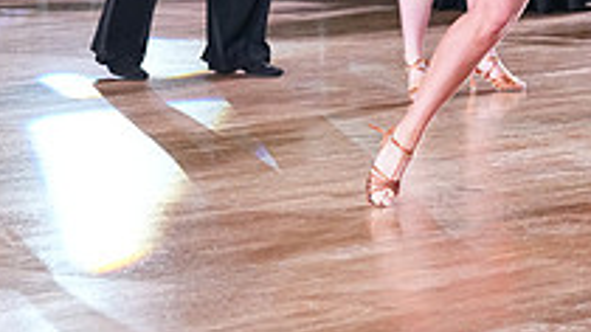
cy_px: -173
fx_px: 3447
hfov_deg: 9.7
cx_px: 577
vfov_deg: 5.5
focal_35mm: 220
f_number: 5
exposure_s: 1/400
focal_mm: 76
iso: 6400
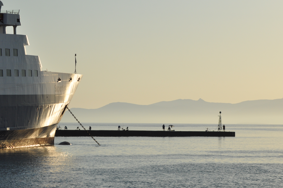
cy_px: 103
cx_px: 163
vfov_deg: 11.0
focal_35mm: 124
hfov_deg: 16.5
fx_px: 974
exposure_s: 1/1600
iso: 400
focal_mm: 70
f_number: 10
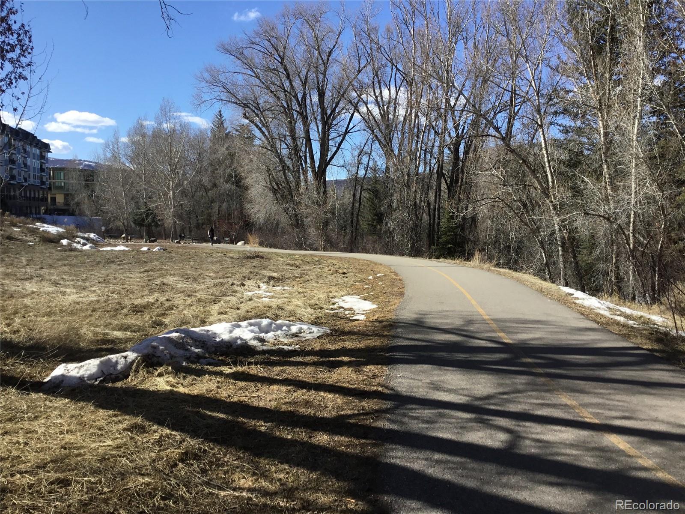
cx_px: 342
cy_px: 257
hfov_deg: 58.4
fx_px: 613
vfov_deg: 45.4
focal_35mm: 31
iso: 25
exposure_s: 1/1058
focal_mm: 3.3
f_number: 2.4
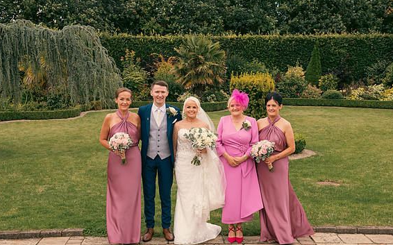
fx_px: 492
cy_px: 129
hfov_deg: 43.5
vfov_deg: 27.9
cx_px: 192
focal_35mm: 46
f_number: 6.3
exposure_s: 1/500
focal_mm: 44
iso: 200
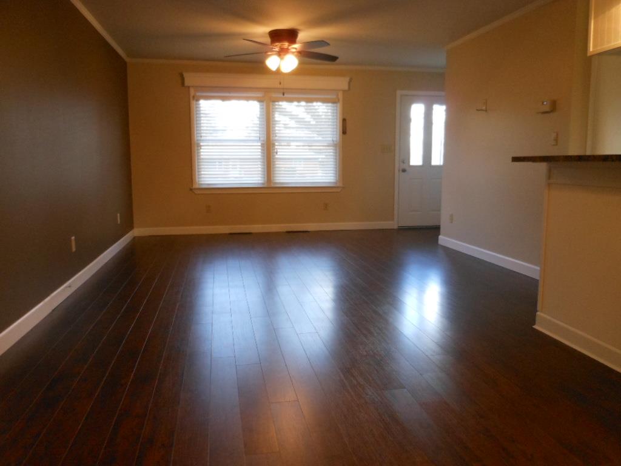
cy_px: 233
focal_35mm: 28
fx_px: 502
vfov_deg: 49.7
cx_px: 310
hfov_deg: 63.4
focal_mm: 5
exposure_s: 1/30
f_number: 3.7
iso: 400
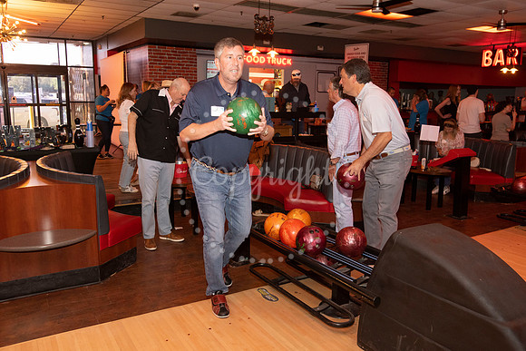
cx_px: 263
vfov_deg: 43.6
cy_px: 176
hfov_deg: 61.9
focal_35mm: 30
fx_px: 438
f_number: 5.6
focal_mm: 30
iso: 2500
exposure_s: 1/80
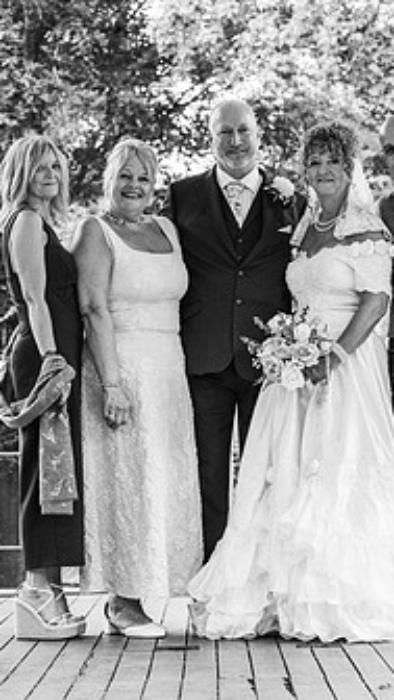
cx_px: 303
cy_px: 256
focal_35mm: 119
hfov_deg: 10.2
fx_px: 2210
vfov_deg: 18.0
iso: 200
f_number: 5.6
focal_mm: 85
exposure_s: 1/200
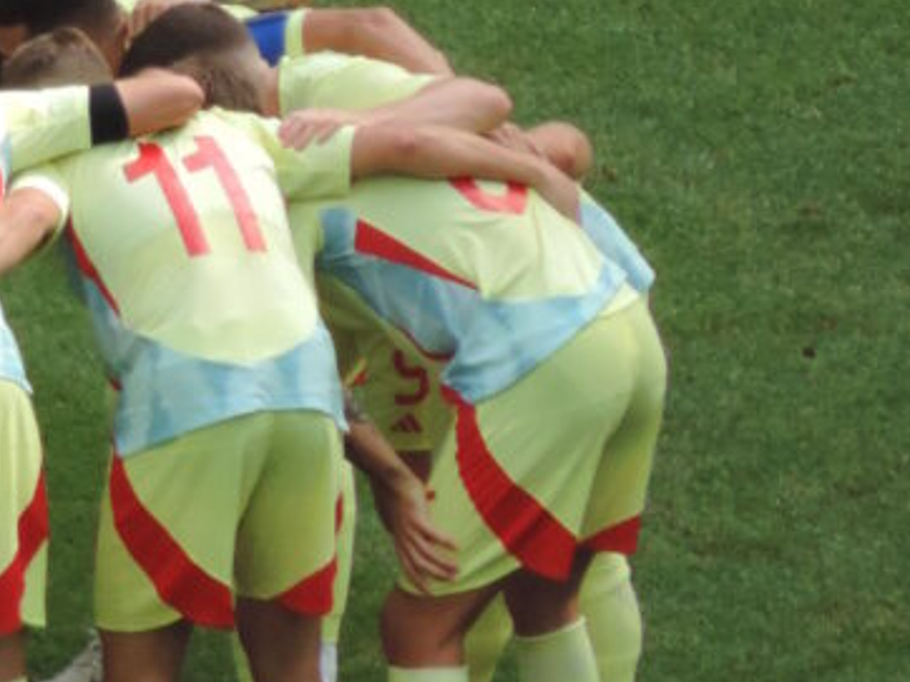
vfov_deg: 0.5
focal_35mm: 2832
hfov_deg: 0.7
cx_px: -128
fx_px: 74399
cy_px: 350
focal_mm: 180
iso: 250
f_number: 5.9
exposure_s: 1/500
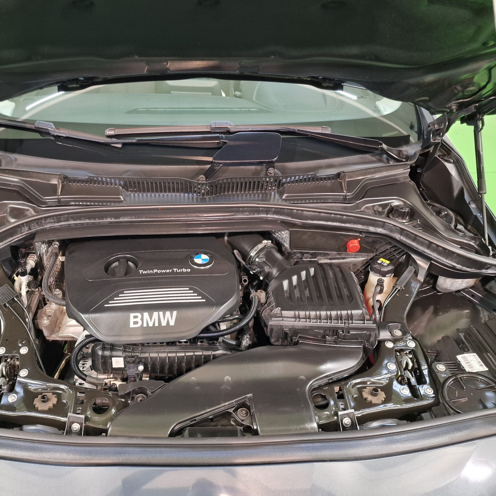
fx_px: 454
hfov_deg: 56.8
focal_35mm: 28
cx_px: 194
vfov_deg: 57.3
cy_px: 255
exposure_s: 1/33
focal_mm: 6.4
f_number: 1.8
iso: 320
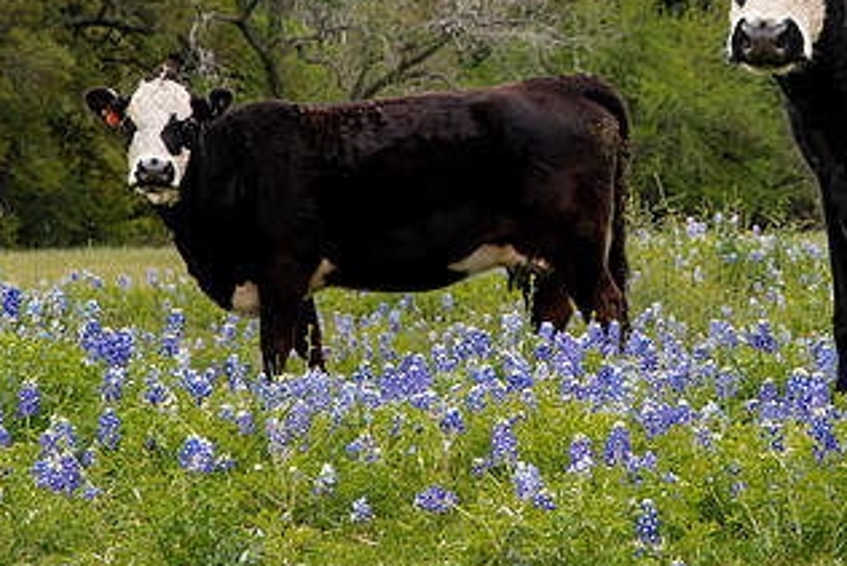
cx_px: 667
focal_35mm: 220
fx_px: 5178
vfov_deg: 6.2
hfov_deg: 9.3
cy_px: 52
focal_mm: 80
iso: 200
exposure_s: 1/80
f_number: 10
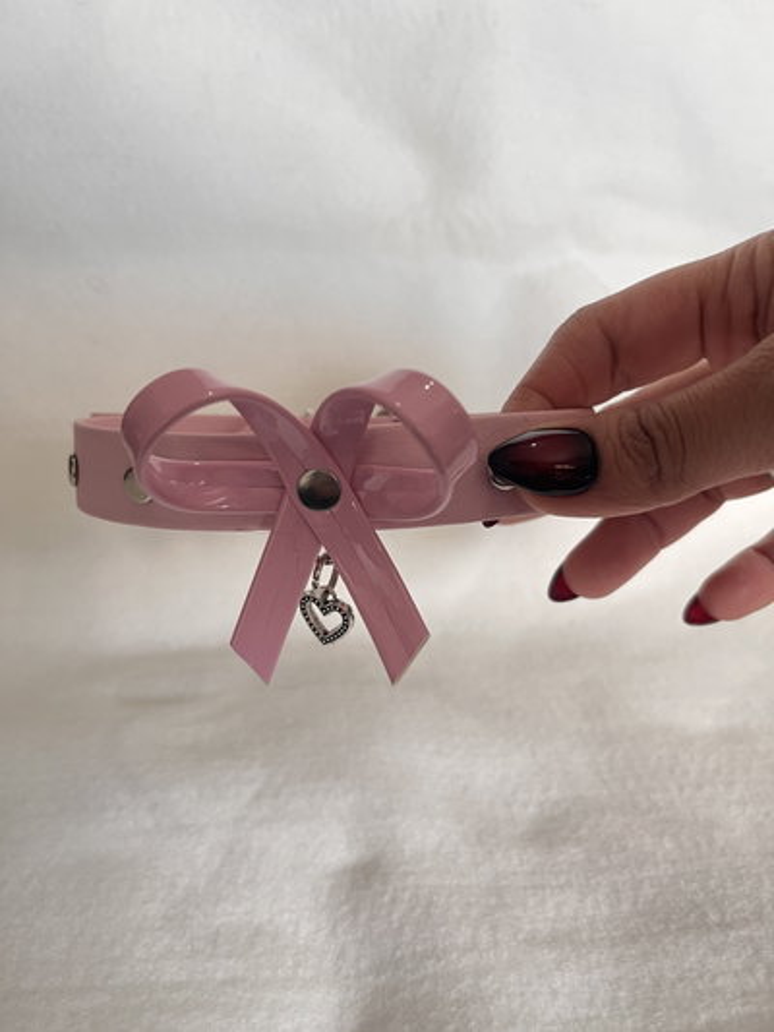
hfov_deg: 53.1
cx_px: 387
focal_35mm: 26
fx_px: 775
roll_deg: +0.2
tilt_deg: -27.0
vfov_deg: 67.3
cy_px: 516
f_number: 1.6
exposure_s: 1/68
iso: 125
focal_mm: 5.1
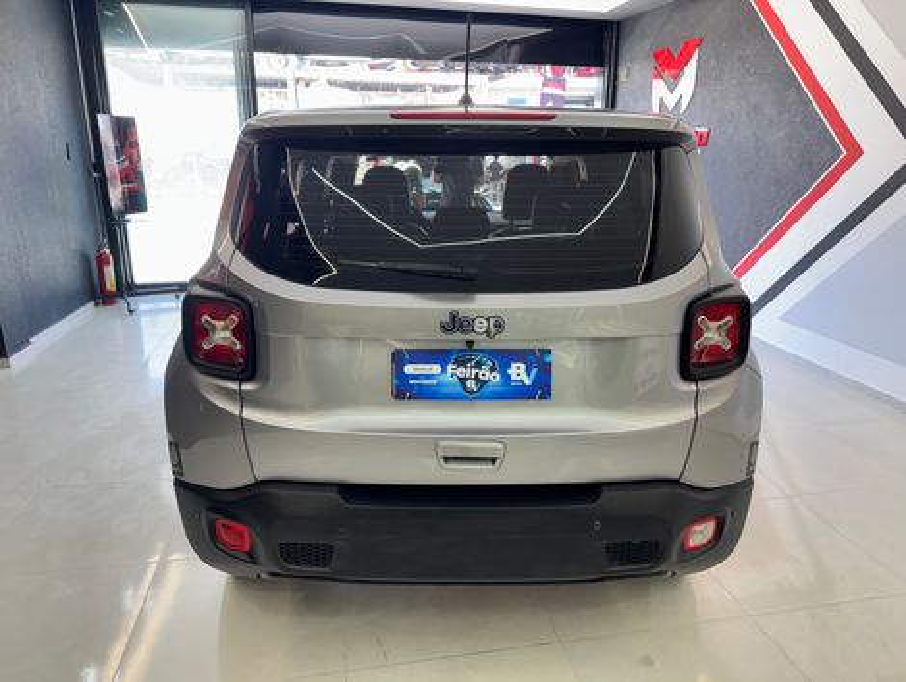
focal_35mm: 24
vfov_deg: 56.9
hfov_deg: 71.5
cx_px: 453
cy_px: 341
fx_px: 629
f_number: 1.78
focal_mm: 6.76
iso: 160
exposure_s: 1/120
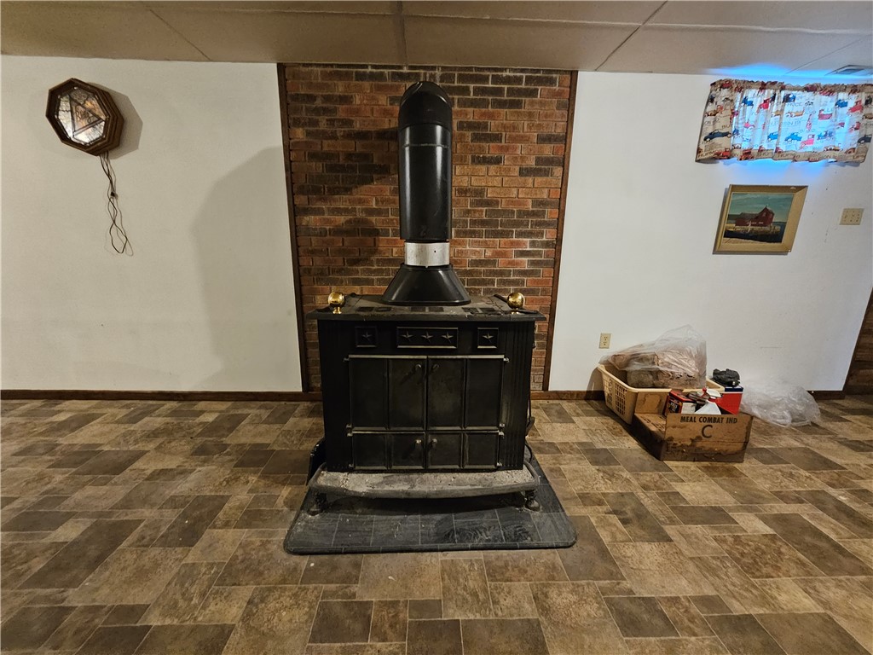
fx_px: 328
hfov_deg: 106.2
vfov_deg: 89.9
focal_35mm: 13
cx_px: 436
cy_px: 328
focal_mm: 2.2
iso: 1000
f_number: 2.2
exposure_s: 1/24
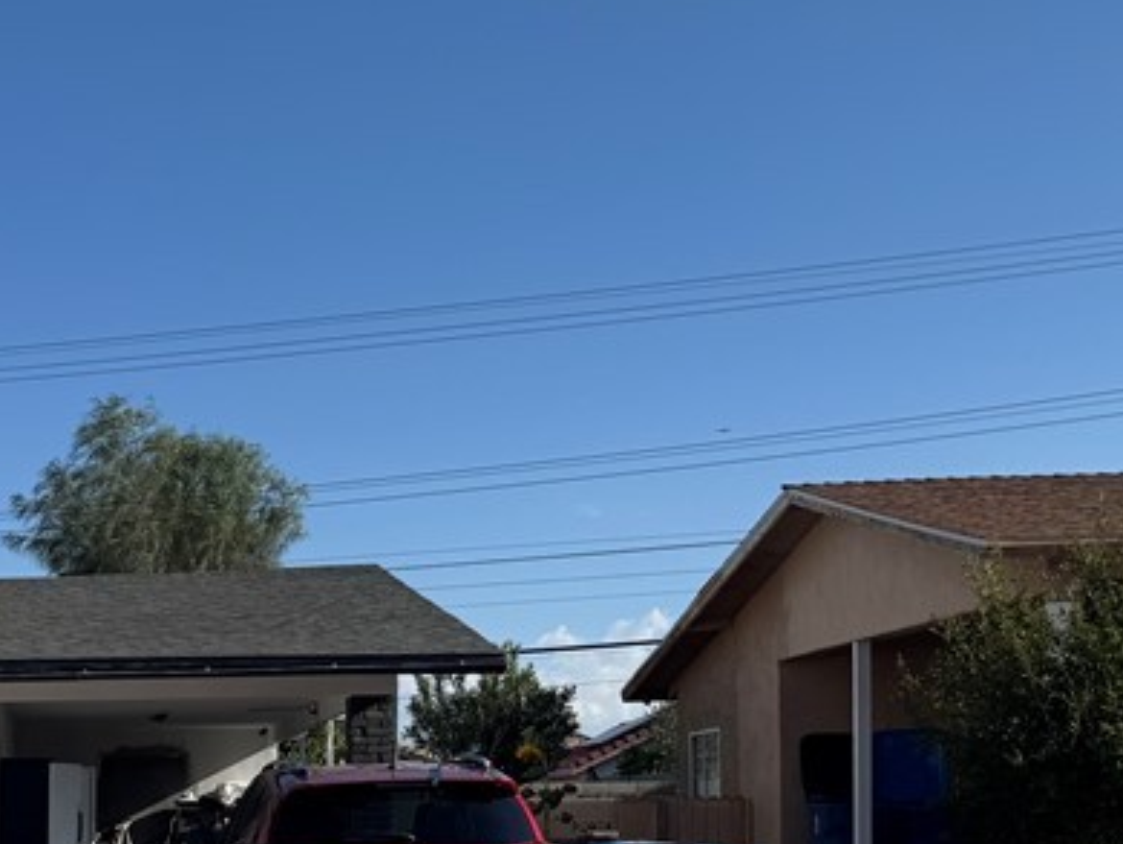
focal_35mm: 63
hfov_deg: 26.4
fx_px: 2045
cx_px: -305
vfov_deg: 22.5
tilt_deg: -0.5
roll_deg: +0.7
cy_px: 830
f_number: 1.78
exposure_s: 1/5814
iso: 80
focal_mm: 6.76
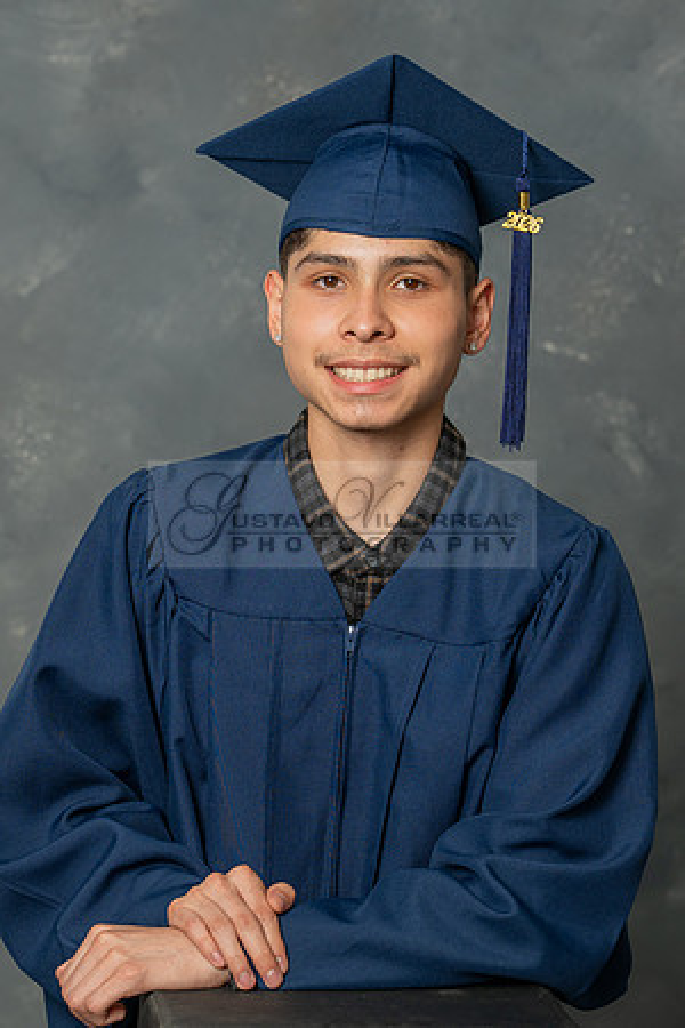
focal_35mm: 126
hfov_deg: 10.9
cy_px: 517
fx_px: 3589
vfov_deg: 16.3
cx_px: 302
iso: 200
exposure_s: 1/200
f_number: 4
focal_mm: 68
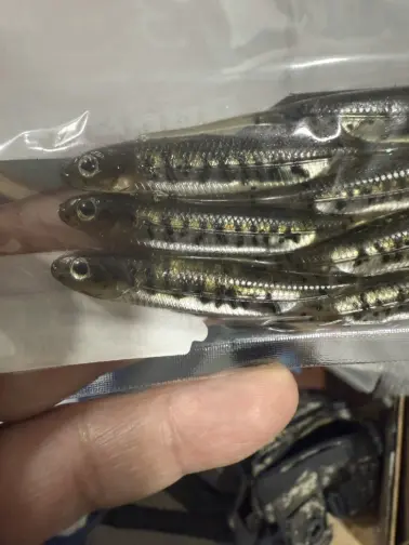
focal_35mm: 24
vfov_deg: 71.6
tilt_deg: -59.0
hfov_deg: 56.8
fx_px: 378
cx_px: 204
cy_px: 272
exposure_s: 1/50
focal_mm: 2.22
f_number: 2.2
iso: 400
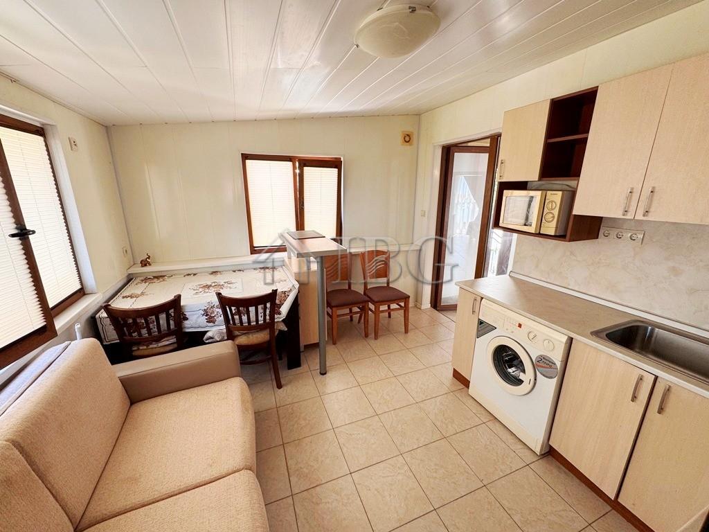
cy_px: 266
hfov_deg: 102.1
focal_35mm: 14
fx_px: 287
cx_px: 354
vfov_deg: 85.7
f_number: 2.2
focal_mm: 2.22
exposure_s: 1/99
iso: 100
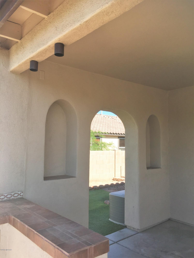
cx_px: 97
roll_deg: -1.5
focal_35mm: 29
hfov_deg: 48.2
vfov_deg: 61.7
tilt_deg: +5.3
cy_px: 129
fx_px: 217
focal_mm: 4.15
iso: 25
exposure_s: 1/596
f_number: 2.2
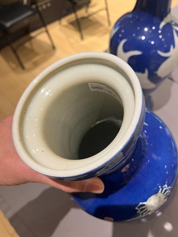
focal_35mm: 26
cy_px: 118
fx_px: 178
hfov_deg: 53.1
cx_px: 89
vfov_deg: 67.3
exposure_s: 1/60
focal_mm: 5.1
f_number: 1.6
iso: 100
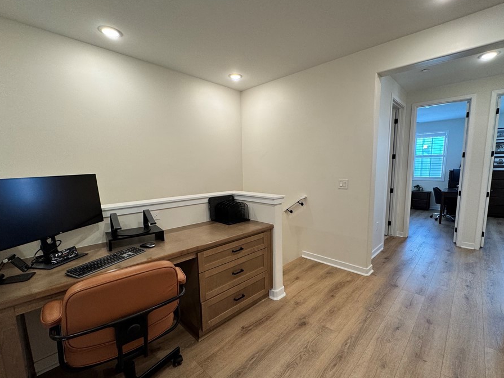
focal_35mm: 16
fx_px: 233
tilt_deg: -8.5
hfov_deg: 94.3
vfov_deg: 78.0
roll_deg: +1.3
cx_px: 271
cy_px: 199
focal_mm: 2.22
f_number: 2.2
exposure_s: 1/120
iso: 160
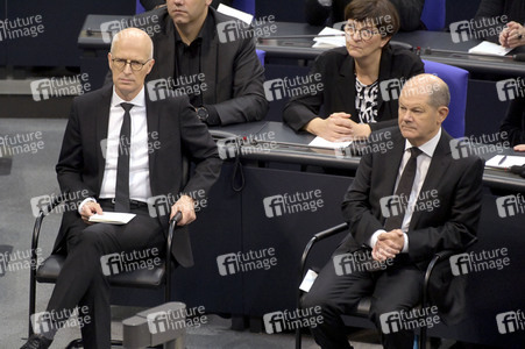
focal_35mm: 480
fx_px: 6995
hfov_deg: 4.3
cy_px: 174
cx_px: 262
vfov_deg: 2.9
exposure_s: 1/320
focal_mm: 480
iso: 10000
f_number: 5.6
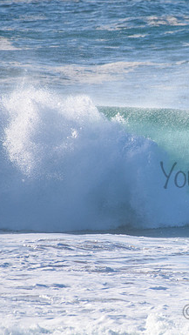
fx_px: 10533
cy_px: 168
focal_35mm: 1184
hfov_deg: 1.0
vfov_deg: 1.8
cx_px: 250
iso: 320
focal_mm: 500
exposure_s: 1/2000
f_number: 5.6
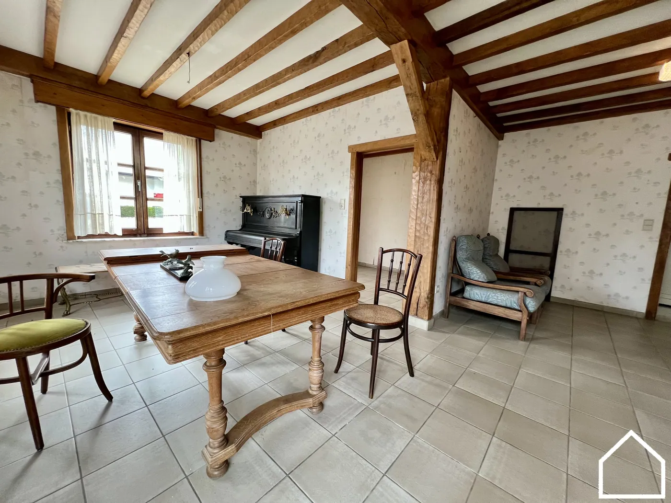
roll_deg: -1.9
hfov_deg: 106.2
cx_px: 336
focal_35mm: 13
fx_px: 252
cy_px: 252
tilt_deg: -7.6
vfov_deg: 89.9
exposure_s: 1/100
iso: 160
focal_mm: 1.57
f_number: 1.8
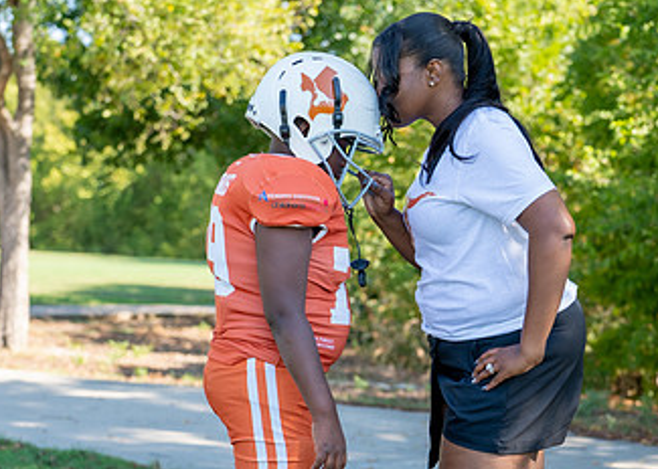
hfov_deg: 18.5
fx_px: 2018
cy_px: 396
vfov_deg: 13.2
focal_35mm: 108
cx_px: 437
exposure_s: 1/400
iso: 125
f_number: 2.8
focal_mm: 50
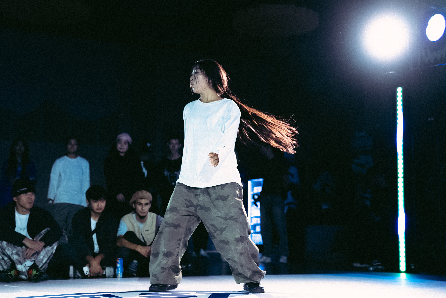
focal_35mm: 62
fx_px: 766
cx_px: 231
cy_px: 149
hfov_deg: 32.5
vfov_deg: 22.0
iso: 2500
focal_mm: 58
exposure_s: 1/800
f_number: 2.8
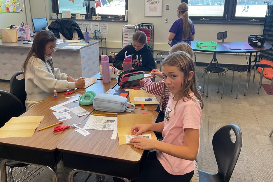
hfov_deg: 57.2
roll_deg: -0.7
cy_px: 83
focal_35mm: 33
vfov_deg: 39.9
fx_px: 250
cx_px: 139
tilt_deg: -18.5
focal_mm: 3
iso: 64
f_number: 1.8
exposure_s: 1/60
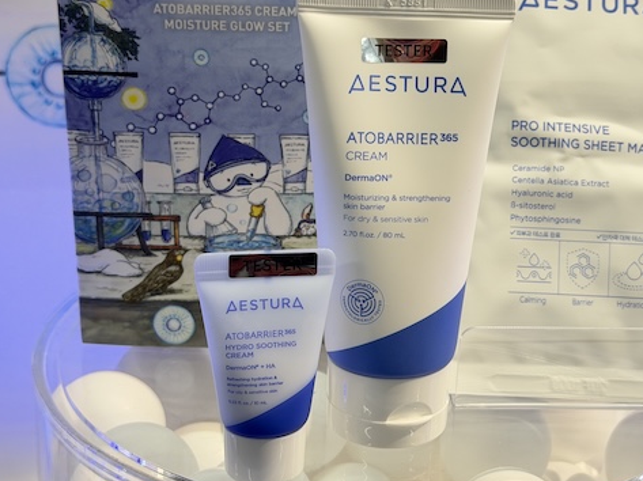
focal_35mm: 65
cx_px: 401
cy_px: 213
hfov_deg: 29.7
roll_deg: -2.9
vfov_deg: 22.5
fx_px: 1206
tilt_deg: -18.8
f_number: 1.78
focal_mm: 6.76
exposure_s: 1/100
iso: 64
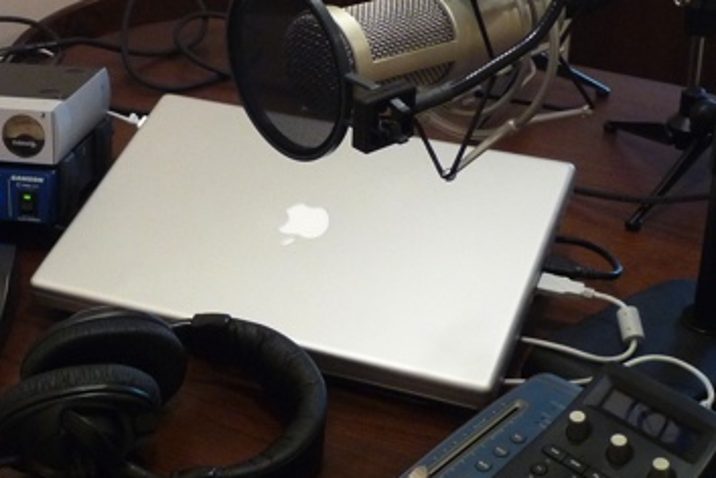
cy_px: 150
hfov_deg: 27.6
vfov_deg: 18.6
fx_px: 1453
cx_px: 264
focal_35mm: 73
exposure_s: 1/30
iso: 400
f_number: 3
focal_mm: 5.4
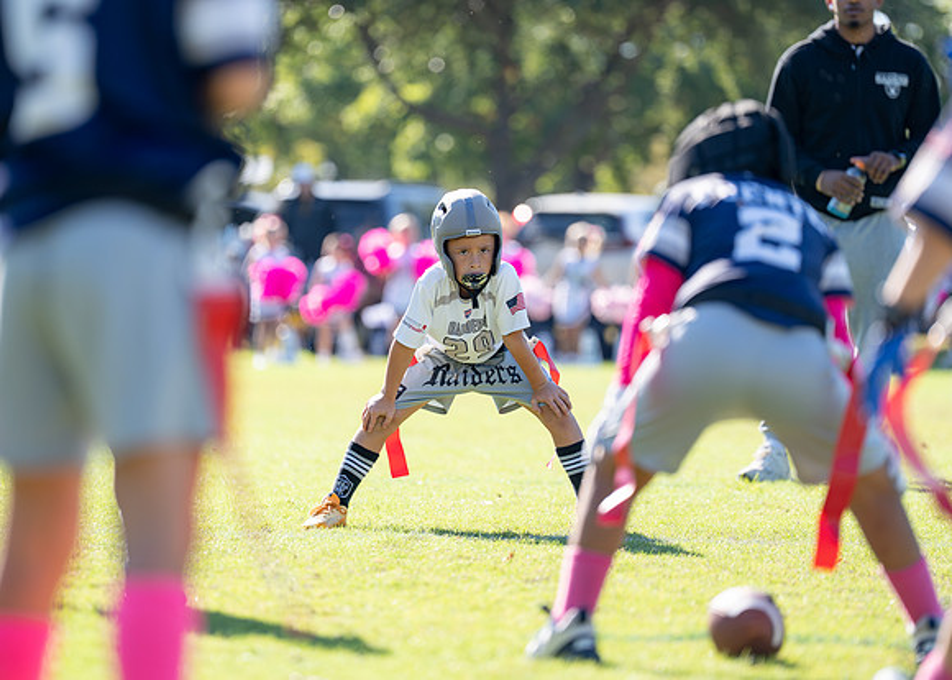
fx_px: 6096
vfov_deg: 6.4
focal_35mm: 226
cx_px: 464
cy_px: 318
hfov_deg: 8.9
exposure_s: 1/2000
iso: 250
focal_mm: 185
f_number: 2.8
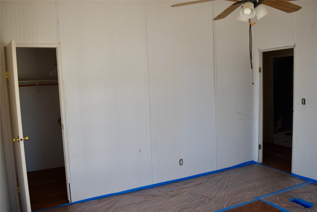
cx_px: 158
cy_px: 106
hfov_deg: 61.9
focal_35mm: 30
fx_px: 264
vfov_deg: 43.6
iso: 360
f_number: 5.6
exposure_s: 1/250
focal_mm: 20
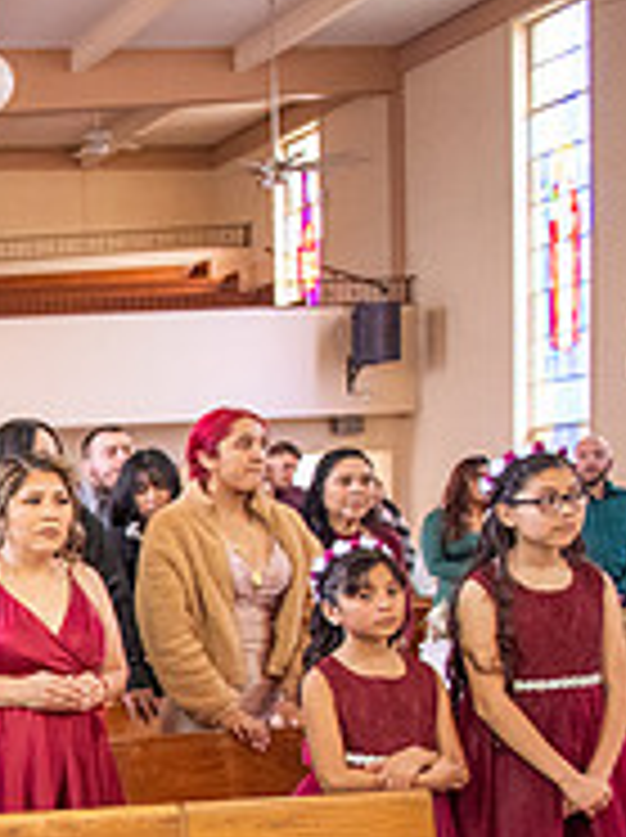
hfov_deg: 16.4
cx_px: -558
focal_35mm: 72
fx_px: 1740
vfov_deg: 25.9
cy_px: 799
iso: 2000
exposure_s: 1/250
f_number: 2.8
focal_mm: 24
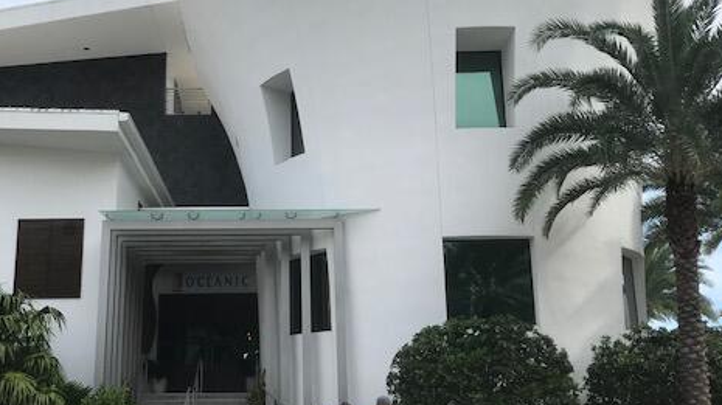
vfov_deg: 28.3
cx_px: 272
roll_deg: +2.0
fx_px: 804
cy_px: 223
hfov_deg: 47.9
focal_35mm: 42
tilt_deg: +11.3
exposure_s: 1/2128
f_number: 1.8
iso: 20
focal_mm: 3.99
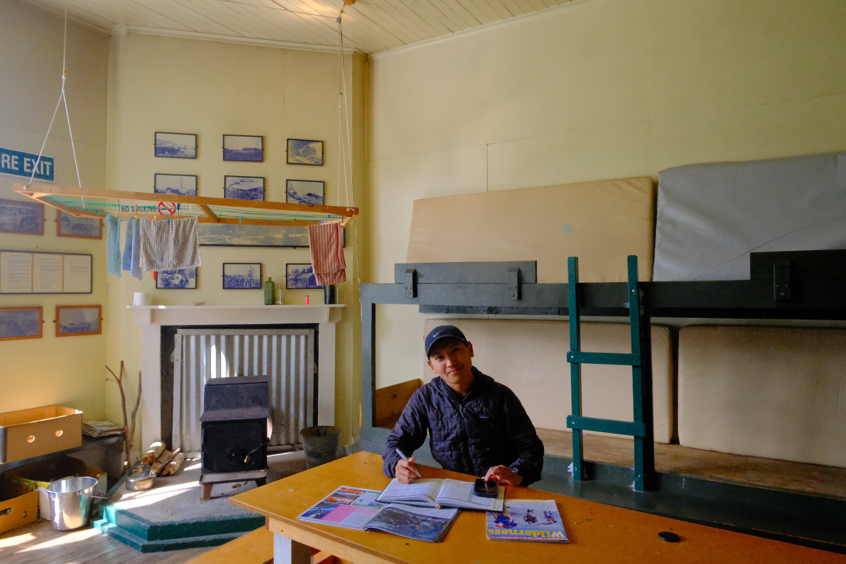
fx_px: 540
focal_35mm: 23
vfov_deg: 55.1
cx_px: 423
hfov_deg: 76.1
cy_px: 282
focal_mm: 15.6
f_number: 10
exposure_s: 1/180
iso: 6400
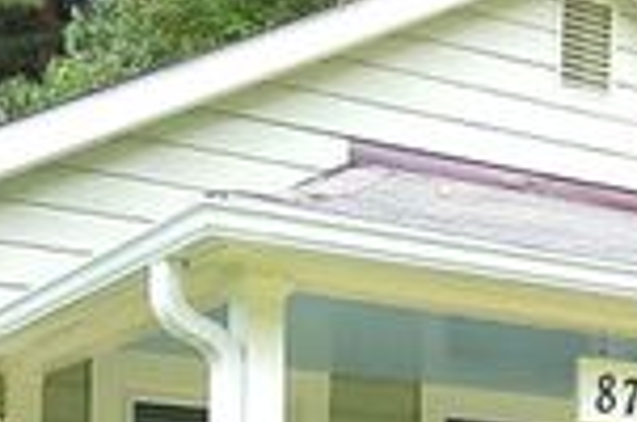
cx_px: 472
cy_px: 625
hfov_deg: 21.4
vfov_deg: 13.6
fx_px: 1671
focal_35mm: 95
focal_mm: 19
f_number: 5.6
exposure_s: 1/125
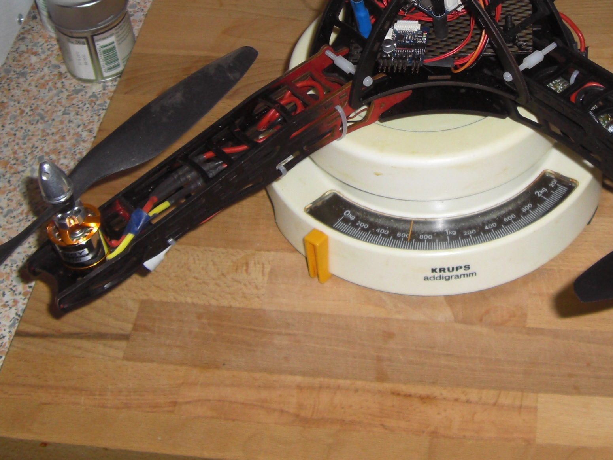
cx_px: 430
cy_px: 50
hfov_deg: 27.9
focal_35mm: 69
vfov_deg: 20.9
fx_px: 1222
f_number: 2.7
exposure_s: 1/60
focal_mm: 6.2
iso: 100
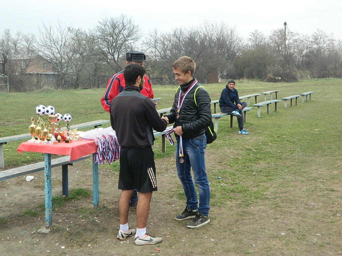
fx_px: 464
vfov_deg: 30.9
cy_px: 128
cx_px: 171
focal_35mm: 47
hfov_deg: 40.4
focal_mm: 8.4
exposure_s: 1/320
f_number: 3.6
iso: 400
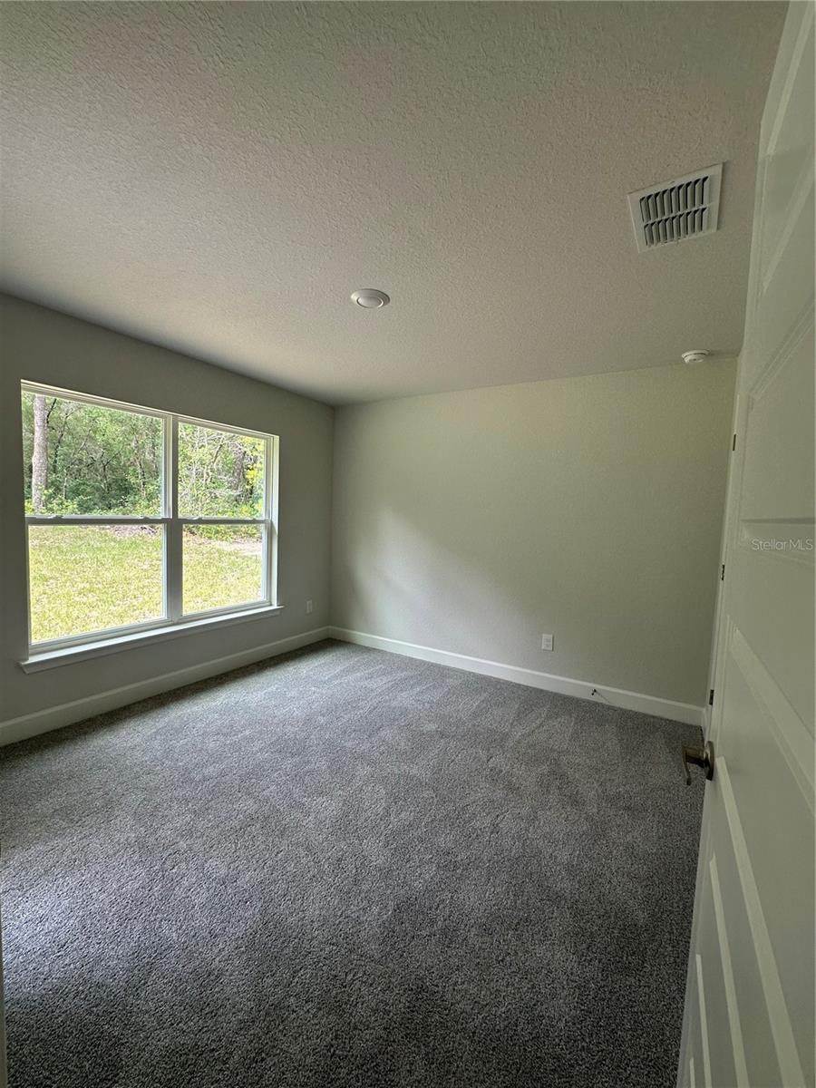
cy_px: 544
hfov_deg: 85.7
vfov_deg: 102.1
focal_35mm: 14
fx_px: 440
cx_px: 408
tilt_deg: -3.3
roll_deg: -2.9
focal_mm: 2.22
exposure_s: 1/99
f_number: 2.2
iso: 64
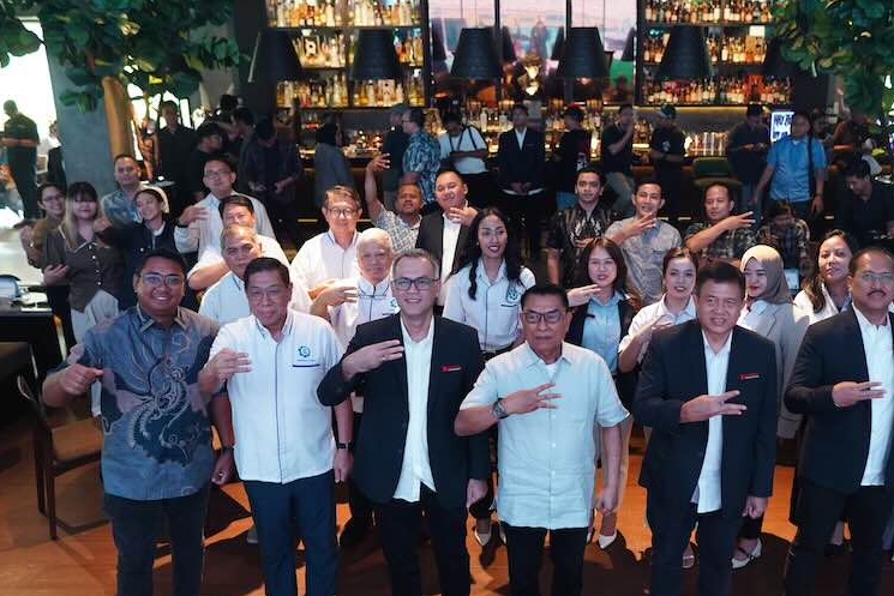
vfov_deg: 40.0
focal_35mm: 33
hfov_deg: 56.7
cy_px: 312
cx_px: 546
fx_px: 820
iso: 2000
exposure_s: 1/200
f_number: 2
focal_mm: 24
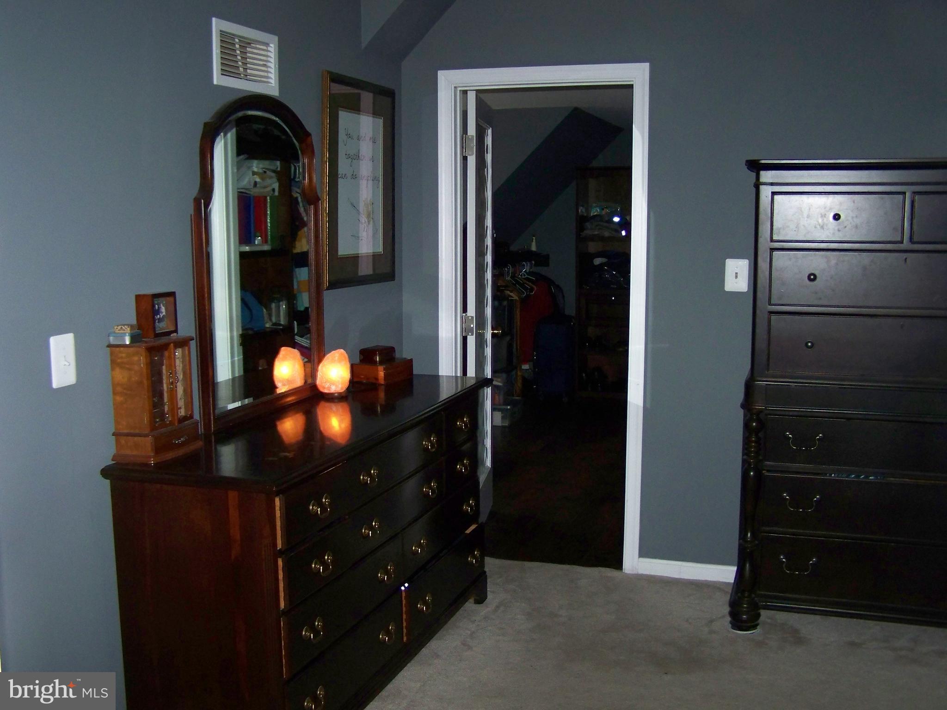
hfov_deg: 49.0
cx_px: 474
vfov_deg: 37.7
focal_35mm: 38
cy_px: 355
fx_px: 1040
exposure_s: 1/30
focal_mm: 6.3
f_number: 2.8
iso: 200
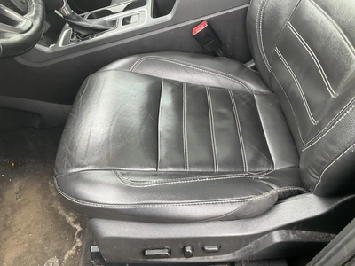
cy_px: 133
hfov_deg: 61.7
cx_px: 178
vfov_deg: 48.2
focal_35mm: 29
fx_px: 297
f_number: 1.8
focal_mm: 3
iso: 64
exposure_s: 1/82
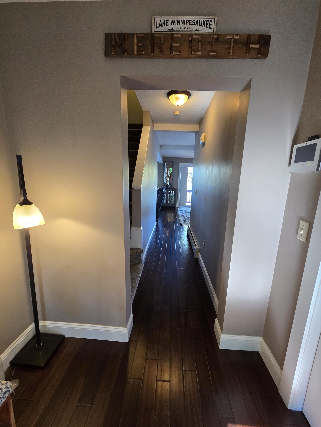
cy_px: 214
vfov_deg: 106.2
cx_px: 160
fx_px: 161
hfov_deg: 89.9
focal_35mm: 13
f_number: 2.2
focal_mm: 2.2
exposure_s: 1/60
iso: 250
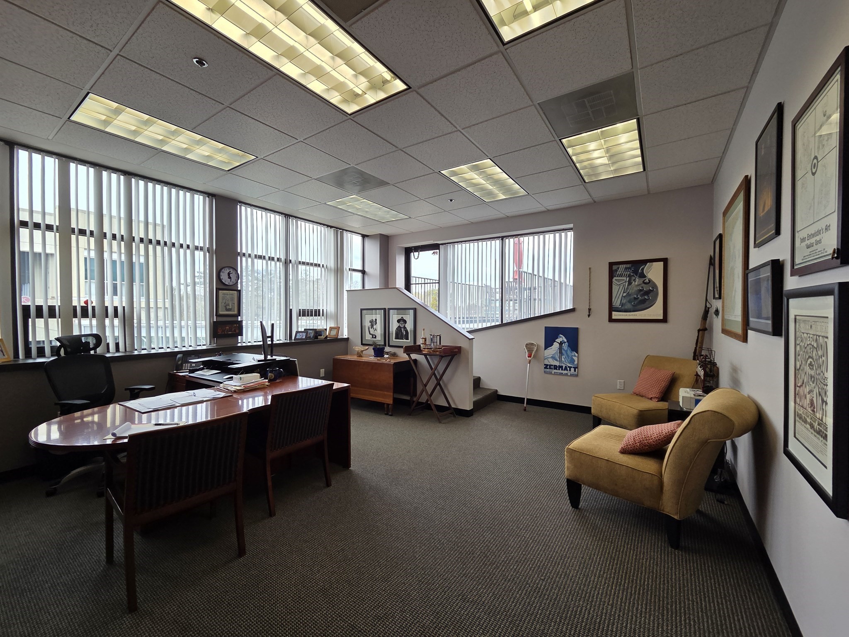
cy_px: 318
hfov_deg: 106.2
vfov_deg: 89.9
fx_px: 319
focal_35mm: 13
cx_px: 424
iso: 64
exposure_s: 1/120
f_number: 2.2
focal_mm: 2.2
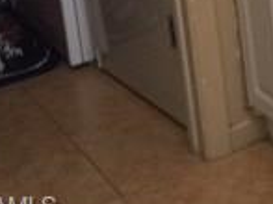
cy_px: -221
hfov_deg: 13.7
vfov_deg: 10.6
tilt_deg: -9.8
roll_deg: +4.5
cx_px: 514
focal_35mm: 126
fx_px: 993
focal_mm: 4.15
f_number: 2.2
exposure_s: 1/15
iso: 64
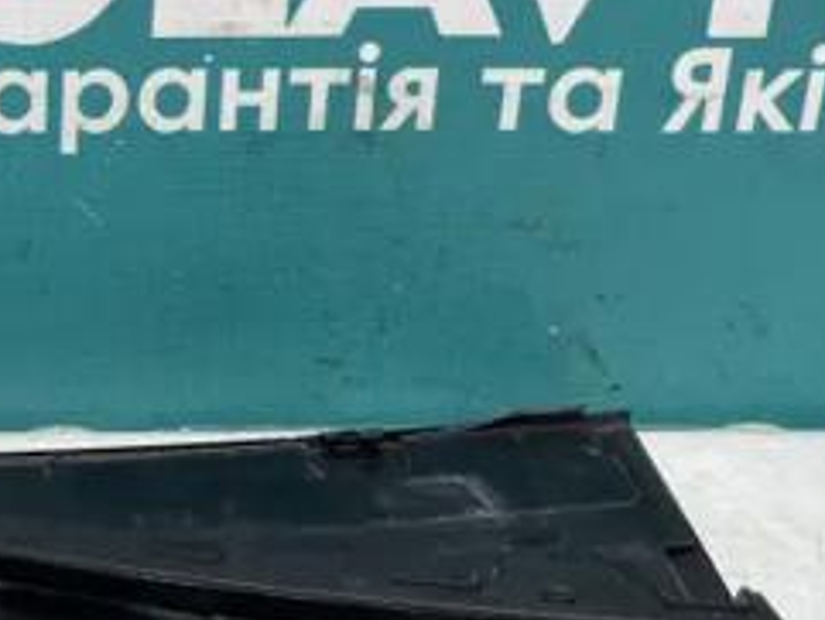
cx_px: -164
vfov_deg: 21.2
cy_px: 185
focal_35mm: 69
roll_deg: +0.5
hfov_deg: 25.3
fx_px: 1645
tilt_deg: -21.0
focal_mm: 4.2
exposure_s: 1/100
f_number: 1.6
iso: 100
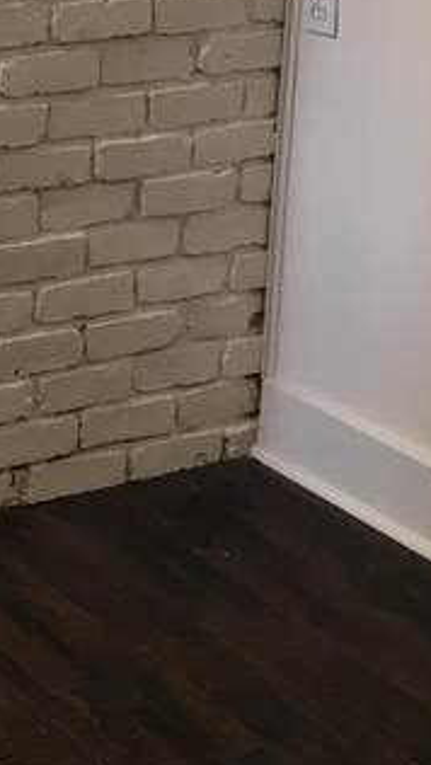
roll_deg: -1.3
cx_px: -298
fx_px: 1948
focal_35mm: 96
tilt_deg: -7.0
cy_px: -114
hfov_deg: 11.8
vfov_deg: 20.9
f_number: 2.2
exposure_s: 1/30
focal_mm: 4.15
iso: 25
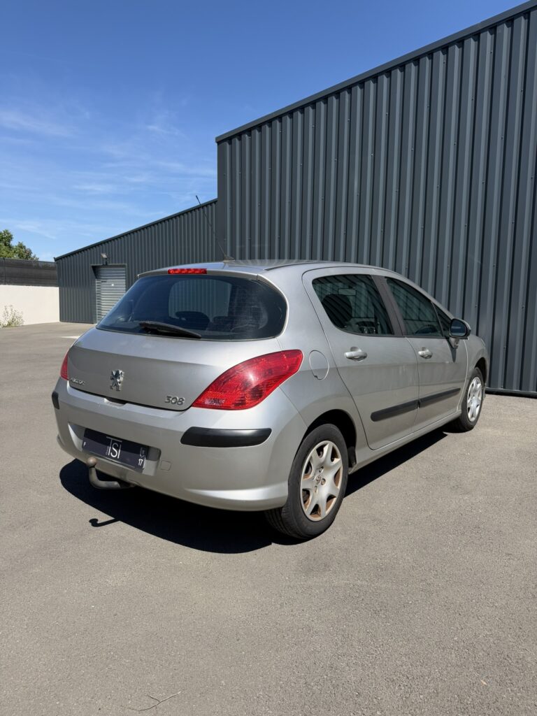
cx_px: 268
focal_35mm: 24
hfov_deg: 56.8
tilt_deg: -6.6
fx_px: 496
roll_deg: -0.1
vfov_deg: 71.6
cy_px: 358
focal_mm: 6.76
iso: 80
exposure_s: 1/3953
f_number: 1.78
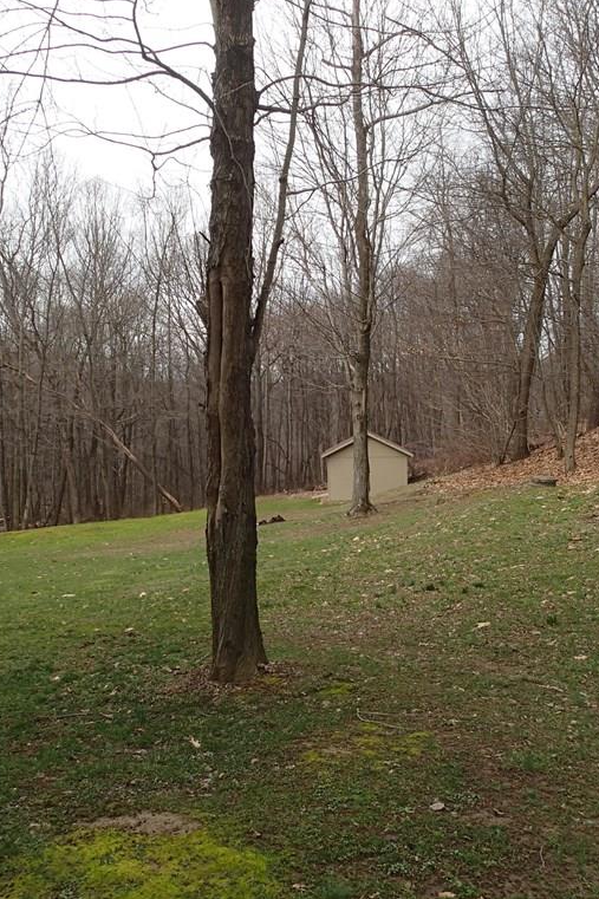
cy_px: 448
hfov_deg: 37.8
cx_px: 284
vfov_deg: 54.4
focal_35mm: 35
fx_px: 874
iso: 100
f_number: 2.8
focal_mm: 4.5
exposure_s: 1/400
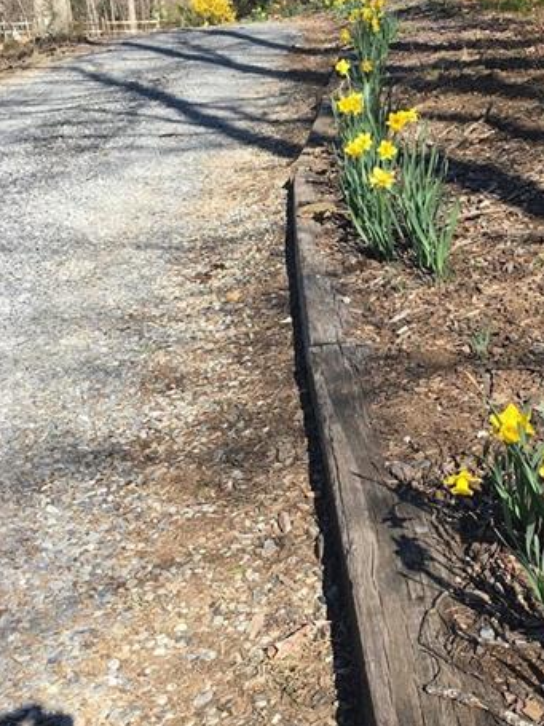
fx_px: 1027
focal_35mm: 49
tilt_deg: -18.7
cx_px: 431
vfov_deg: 38.9
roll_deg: +0.3
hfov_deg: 29.0
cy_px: 353
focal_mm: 4.15
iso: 25
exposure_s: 1/705
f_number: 2.2
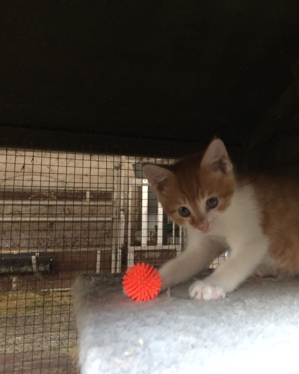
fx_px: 420
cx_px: 232
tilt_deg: +5.0
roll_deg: +0.8
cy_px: 187
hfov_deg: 38.0
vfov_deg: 47.9
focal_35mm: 38
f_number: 2.2
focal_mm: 4.15
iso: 320
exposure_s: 1/33
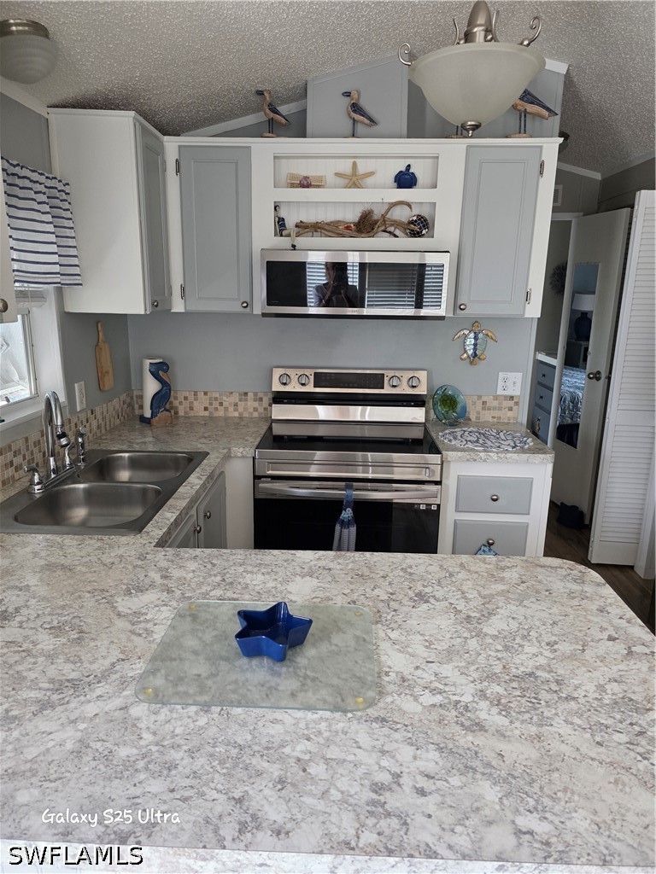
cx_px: 328
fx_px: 581
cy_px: 437
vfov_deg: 73.9
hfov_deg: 58.9
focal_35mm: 23
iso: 200
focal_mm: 6.3
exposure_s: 1/180
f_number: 1.7
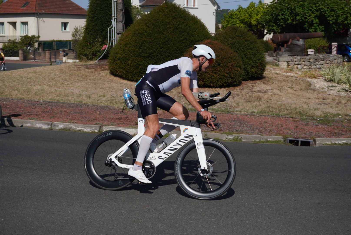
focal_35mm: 60
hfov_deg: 33.4
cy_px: 118
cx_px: 176
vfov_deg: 22.7
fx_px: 585
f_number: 5.6
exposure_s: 1/1250
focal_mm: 40
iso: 100
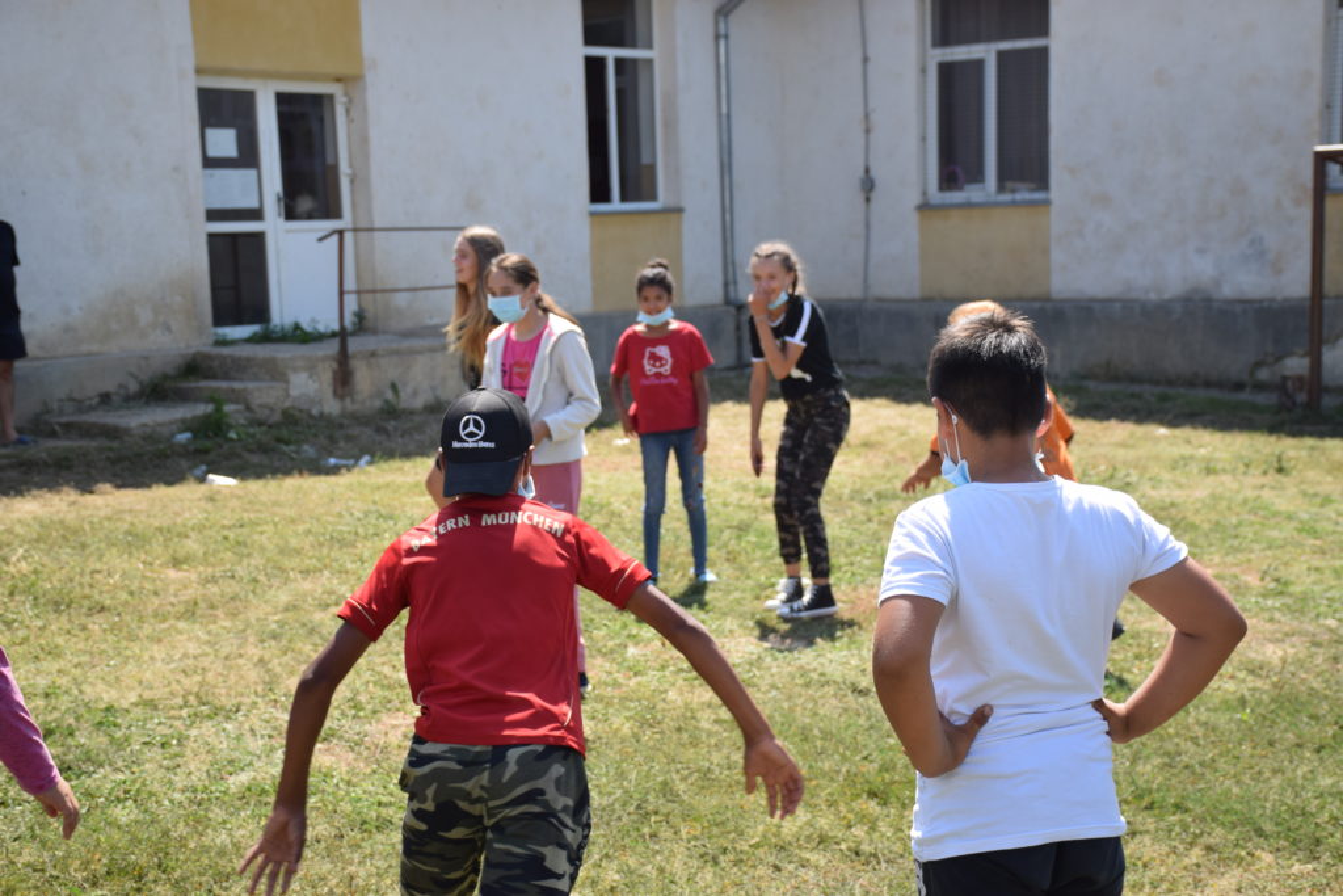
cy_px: 448
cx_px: 672
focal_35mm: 60
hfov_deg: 33.4
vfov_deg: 22.6
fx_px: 2238
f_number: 5
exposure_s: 1/320
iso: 100
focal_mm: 40
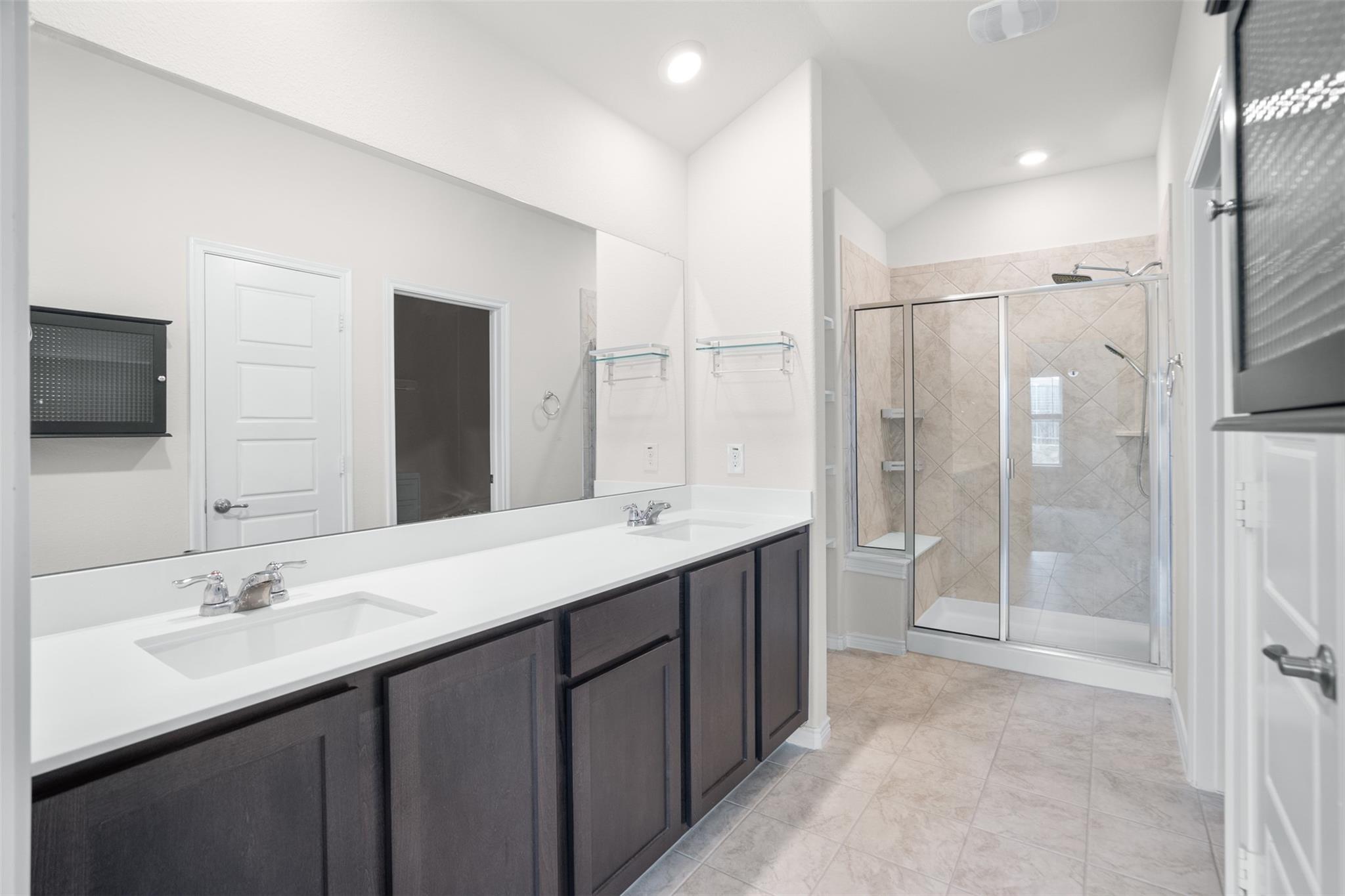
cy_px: 448
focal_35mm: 16
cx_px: 672
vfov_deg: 73.7
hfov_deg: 96.7
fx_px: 598
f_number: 7.1
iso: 800
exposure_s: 1/3
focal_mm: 16
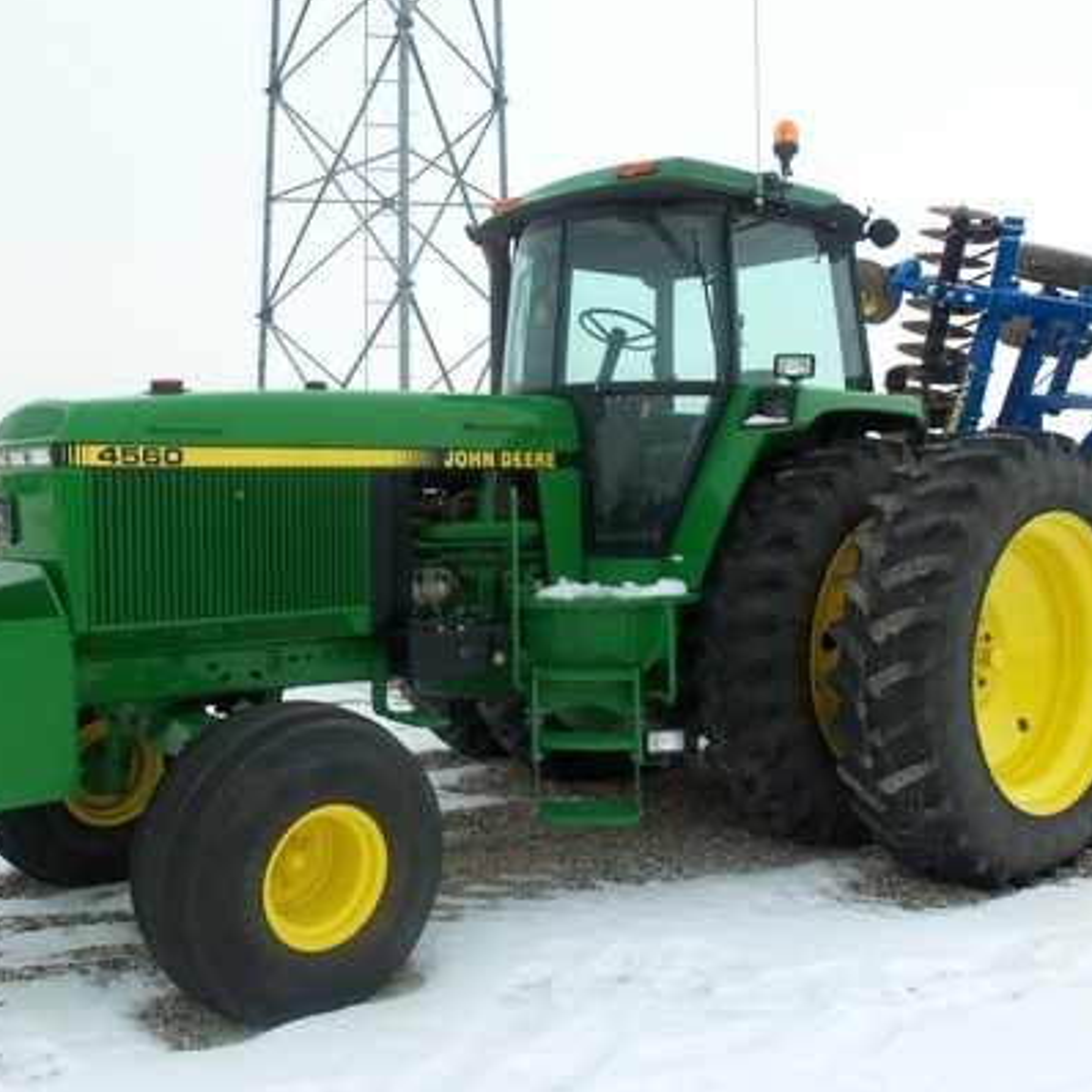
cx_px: 464
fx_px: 1249
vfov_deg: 47.2
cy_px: 538
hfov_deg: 47.1
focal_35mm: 35
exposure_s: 1/250
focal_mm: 5.2
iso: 80
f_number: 3.4
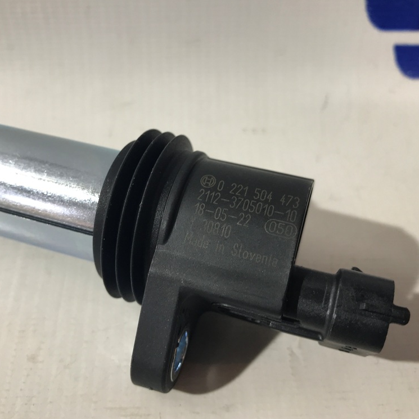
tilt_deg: -48.0
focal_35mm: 34
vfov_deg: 48.4
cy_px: 214
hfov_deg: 48.4
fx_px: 466
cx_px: 204
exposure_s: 1/50
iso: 32
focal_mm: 3.99
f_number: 1.8
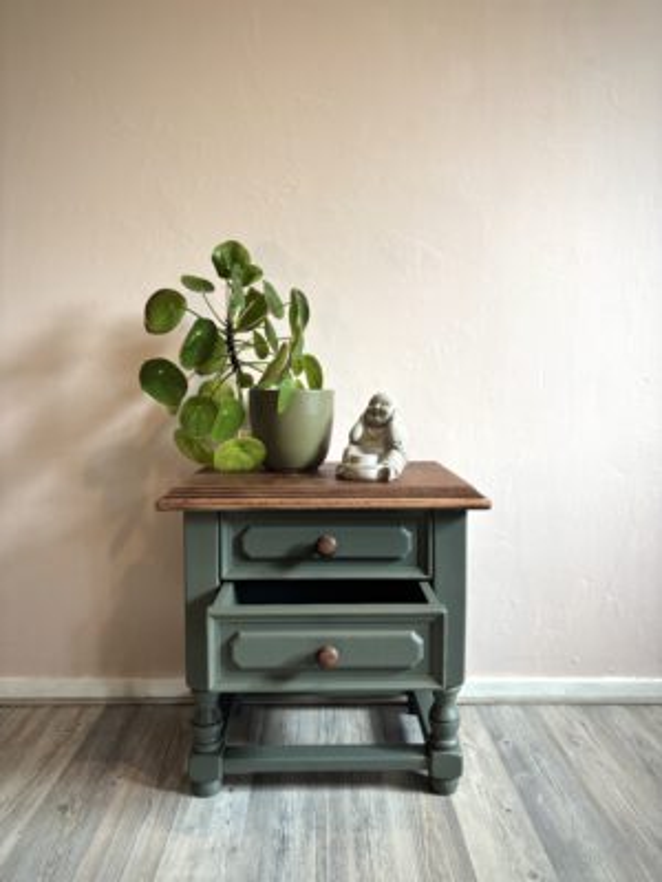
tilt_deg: -4.6
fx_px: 663
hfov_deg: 53.1
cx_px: 331
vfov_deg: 67.3
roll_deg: -1.0
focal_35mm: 26
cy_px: 441
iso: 80
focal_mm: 5.96
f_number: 1.6
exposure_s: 1/50
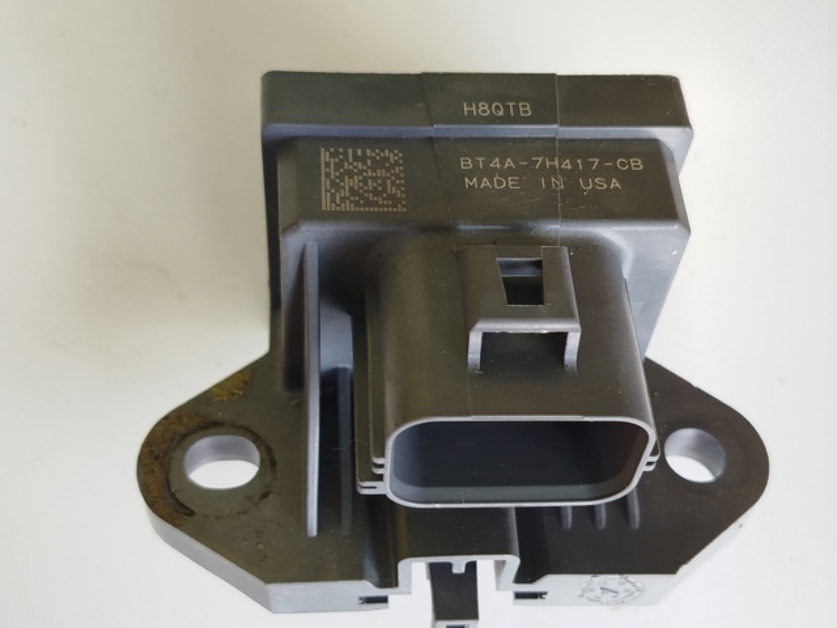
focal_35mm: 48
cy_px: 314
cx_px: 418
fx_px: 1161
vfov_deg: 30.3
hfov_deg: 39.7
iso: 64
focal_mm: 5.31
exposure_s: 1/50
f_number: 1.7
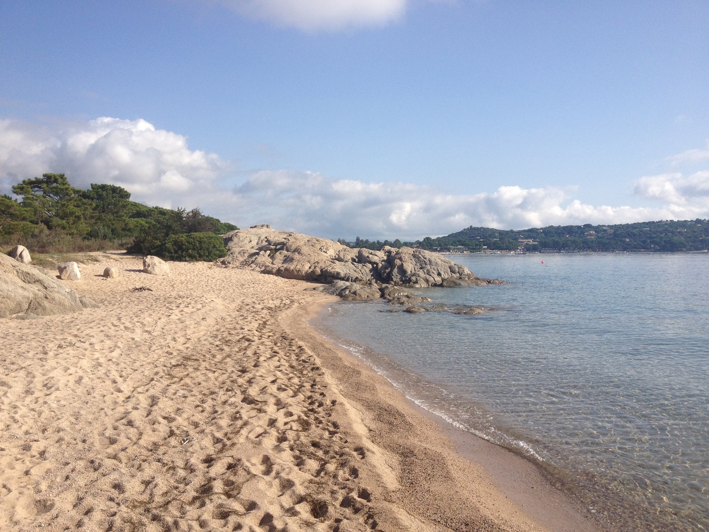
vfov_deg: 40.7
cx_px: 354
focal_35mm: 35
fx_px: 717
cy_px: 266
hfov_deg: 52.6
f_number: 2.4
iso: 64
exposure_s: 1/2404
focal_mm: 4.28
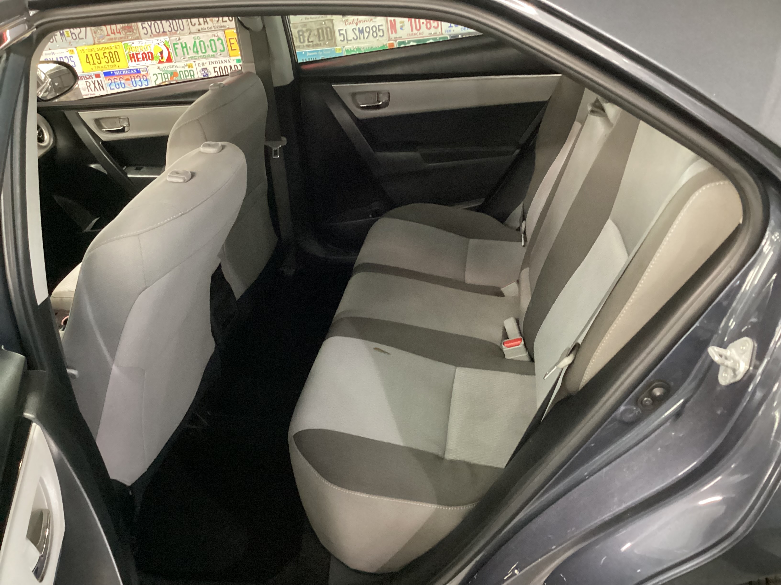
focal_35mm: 31
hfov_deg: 58.4
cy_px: 292
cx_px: 390
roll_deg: +7.6
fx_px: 699
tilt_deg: -29.9
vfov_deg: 45.4
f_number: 2.4
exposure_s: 1/17
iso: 640
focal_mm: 3.3
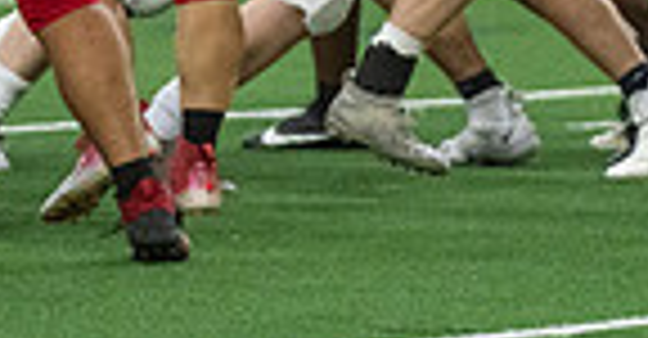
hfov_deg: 2.5
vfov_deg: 1.3
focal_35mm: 878
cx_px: -569
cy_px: -213
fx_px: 14825
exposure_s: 1/1250
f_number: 3.2
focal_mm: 200
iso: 5000
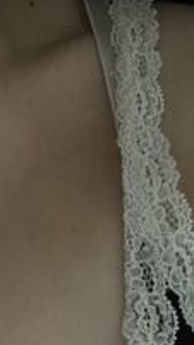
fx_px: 695
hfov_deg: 14.7
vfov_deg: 27.8
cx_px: -103
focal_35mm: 76
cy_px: 200
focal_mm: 2.71
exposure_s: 1/15
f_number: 2.2
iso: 1000
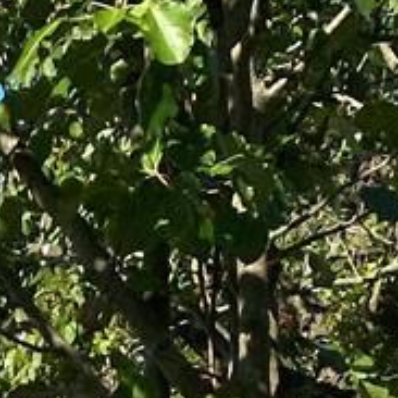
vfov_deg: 7.8
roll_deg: +0.5
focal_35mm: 201
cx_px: -707
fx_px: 2615
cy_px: 1109
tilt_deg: -4.0
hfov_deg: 7.8
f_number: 1.8
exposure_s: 1/1808
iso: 32
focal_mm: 4.25
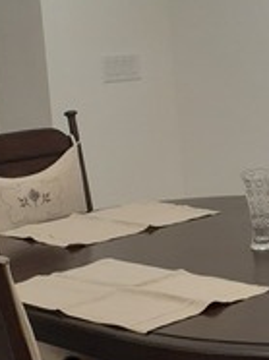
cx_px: 275
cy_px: 187
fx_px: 1007
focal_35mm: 97
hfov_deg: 14.9
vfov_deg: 20.3
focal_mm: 3.6
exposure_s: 1/60
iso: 200
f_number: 1.9
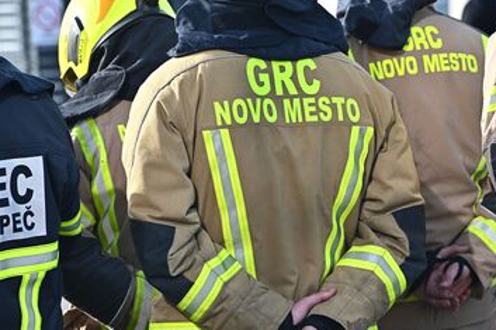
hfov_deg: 8.1
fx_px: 3512
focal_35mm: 255
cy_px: 169
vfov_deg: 5.4
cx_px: 304
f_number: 8
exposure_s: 1/1600
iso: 1600
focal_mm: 200
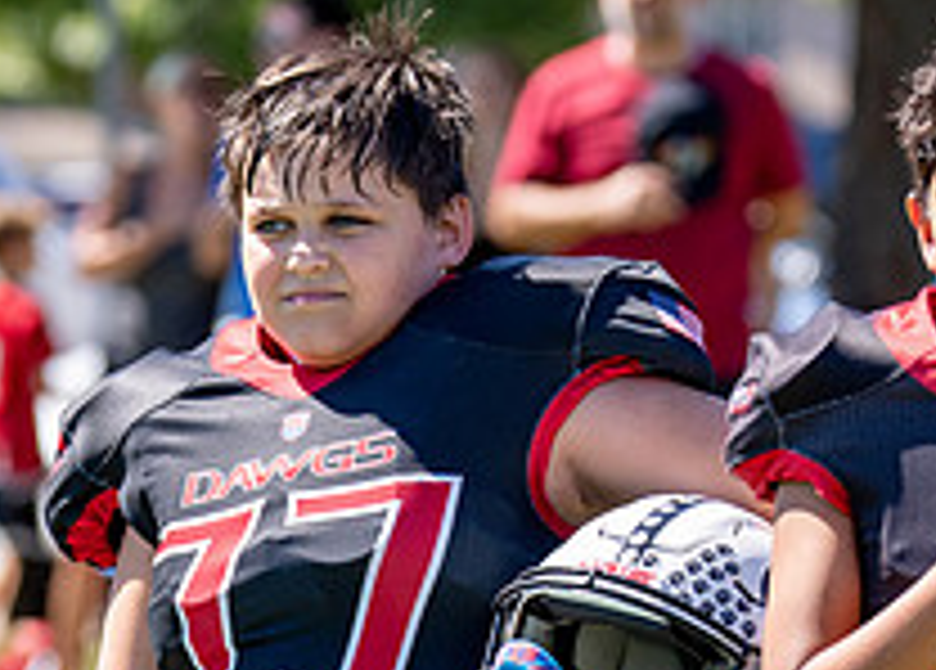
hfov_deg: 5.9
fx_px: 9074
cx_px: 287
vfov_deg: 4.2
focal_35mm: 341
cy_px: 567
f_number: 2.8
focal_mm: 98
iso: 100
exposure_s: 1/1000
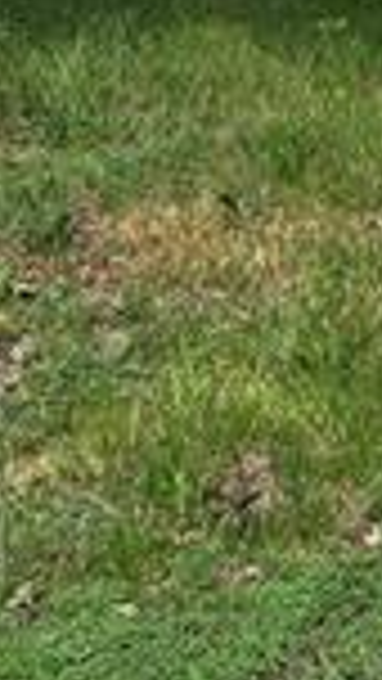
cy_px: -99
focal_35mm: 96
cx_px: 715
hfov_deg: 11.6
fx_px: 1728
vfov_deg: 21.0
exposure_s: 1/1809
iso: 50
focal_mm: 2.2
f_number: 2.2
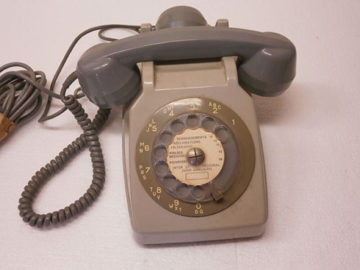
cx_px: 180
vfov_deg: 30.9
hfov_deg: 40.4
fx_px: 489
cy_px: 135
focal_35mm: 47
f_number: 3.4
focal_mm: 8.3
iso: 160
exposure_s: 1/40
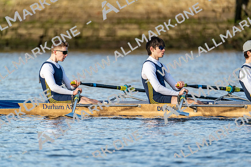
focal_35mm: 600
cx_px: 126
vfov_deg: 2.3
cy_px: 84
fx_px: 4184
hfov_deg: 3.4
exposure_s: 1/2000
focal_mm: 600
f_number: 6.3
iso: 1000
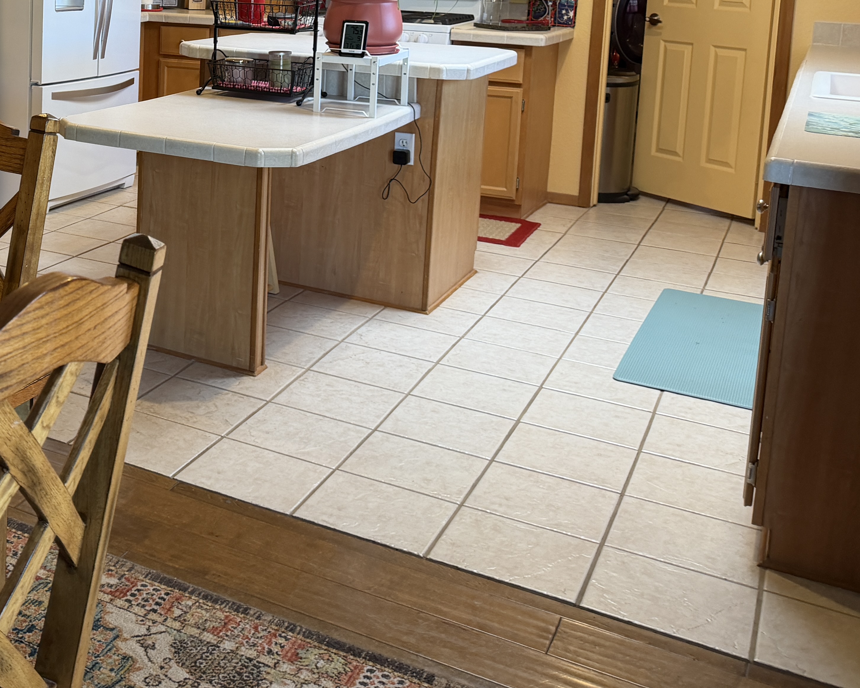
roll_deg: +0.1
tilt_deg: -7.8
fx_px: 1171
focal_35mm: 46
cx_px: 31
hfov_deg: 36.8
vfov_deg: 31.3
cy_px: 80
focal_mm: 6.76
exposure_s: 1/60
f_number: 1.78
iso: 160
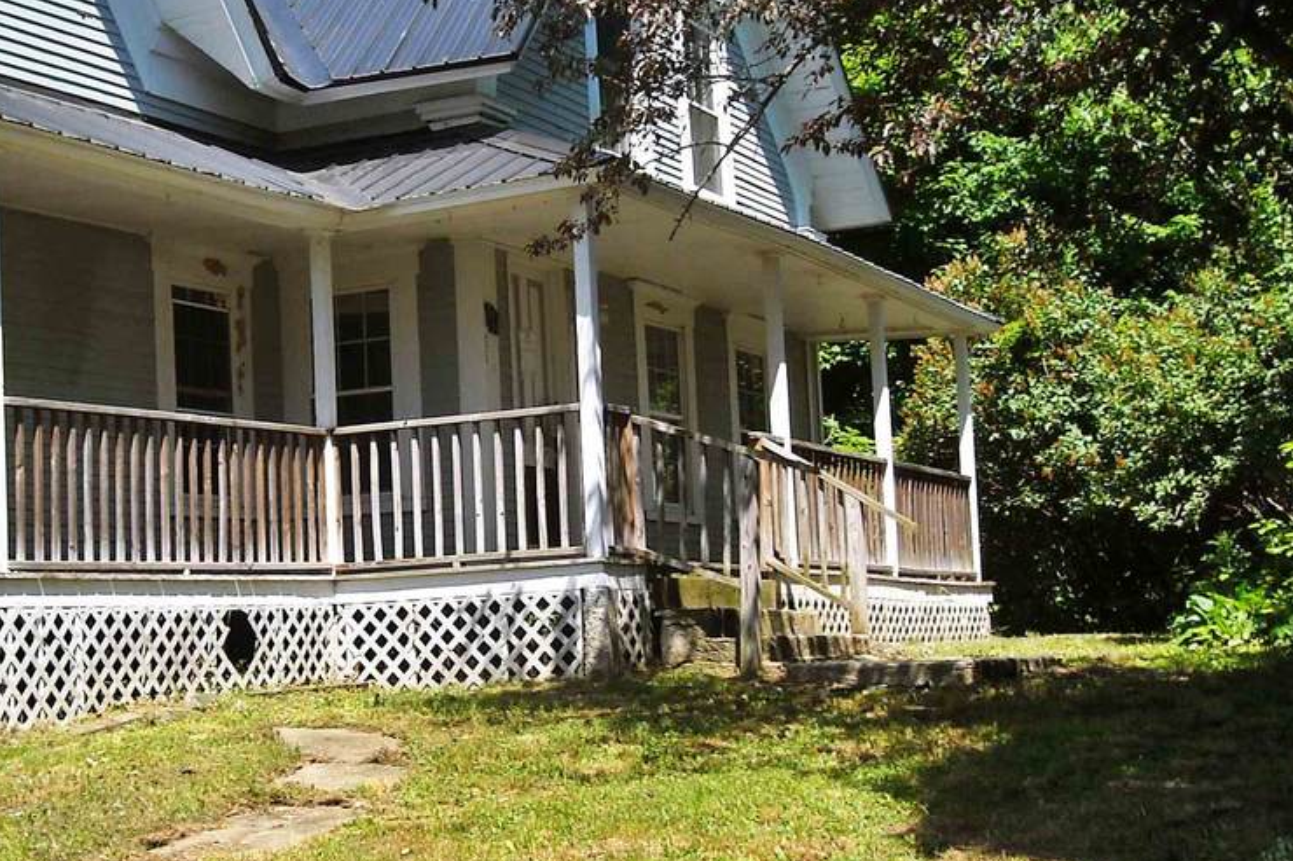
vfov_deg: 21.5
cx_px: 356
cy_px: 550
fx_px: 2262
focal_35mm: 63
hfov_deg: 31.4
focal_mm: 5.7
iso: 64
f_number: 5.6
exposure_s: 1/161
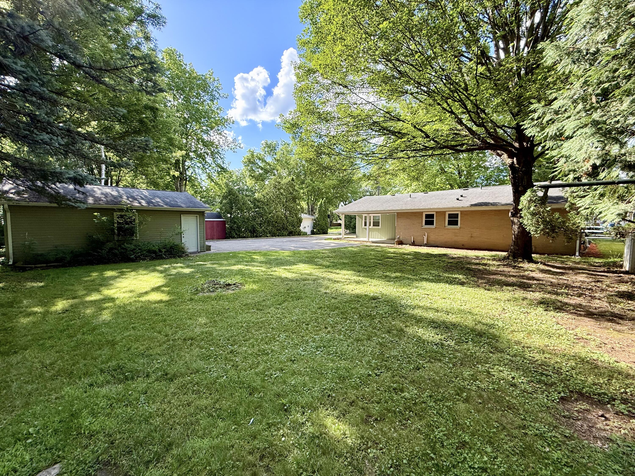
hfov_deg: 102.1
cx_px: 318
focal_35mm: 14
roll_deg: +0.3
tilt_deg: -3.3
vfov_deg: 85.7
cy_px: 238
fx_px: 257
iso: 64
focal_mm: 2.22
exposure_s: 1/388
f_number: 2.2
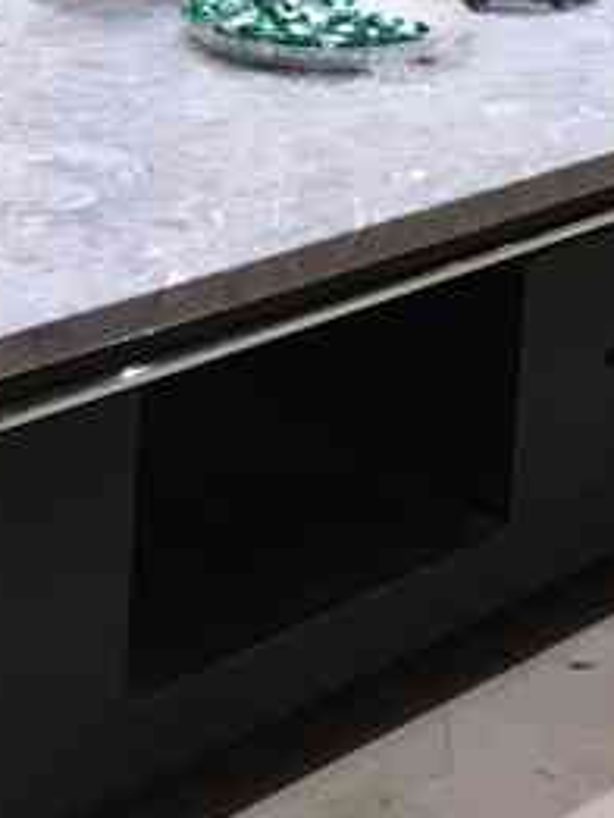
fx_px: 2363
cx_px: 598
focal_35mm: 100
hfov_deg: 14.6
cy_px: -371
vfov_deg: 17.8
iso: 64
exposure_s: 1/17
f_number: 1.8
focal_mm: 3.99
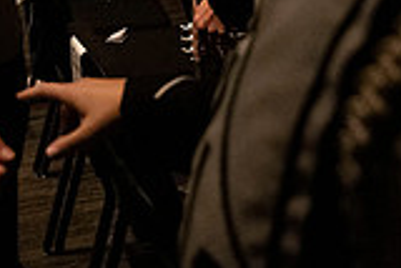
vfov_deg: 14.1
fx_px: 970
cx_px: 0
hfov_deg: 22.5
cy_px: -202
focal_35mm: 87
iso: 12800
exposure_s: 1/500
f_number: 4
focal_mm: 24
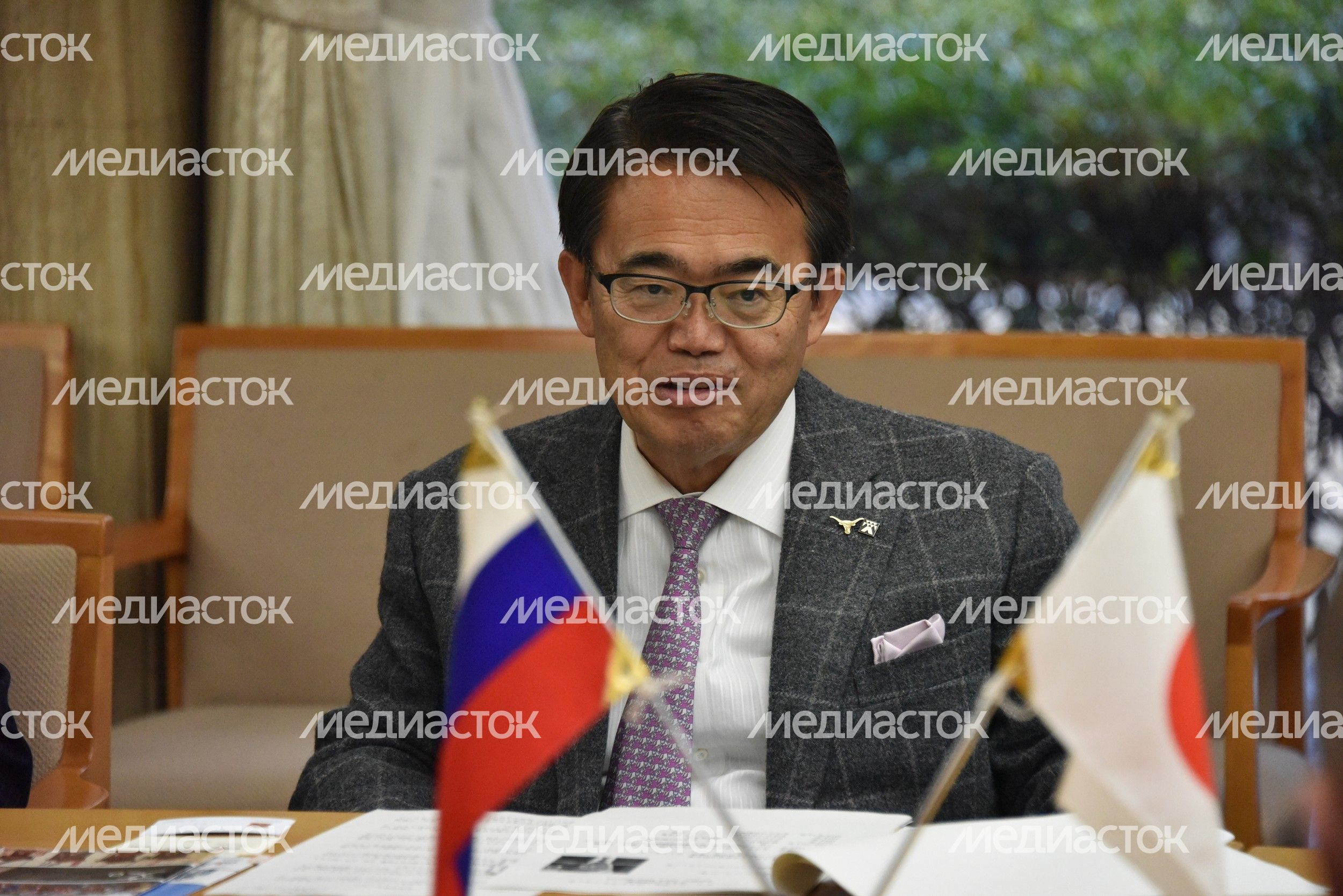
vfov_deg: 7.6
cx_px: 672
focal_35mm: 180
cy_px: 448
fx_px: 6716
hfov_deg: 11.4
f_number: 5.6
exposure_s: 1/400
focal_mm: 180
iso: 6400
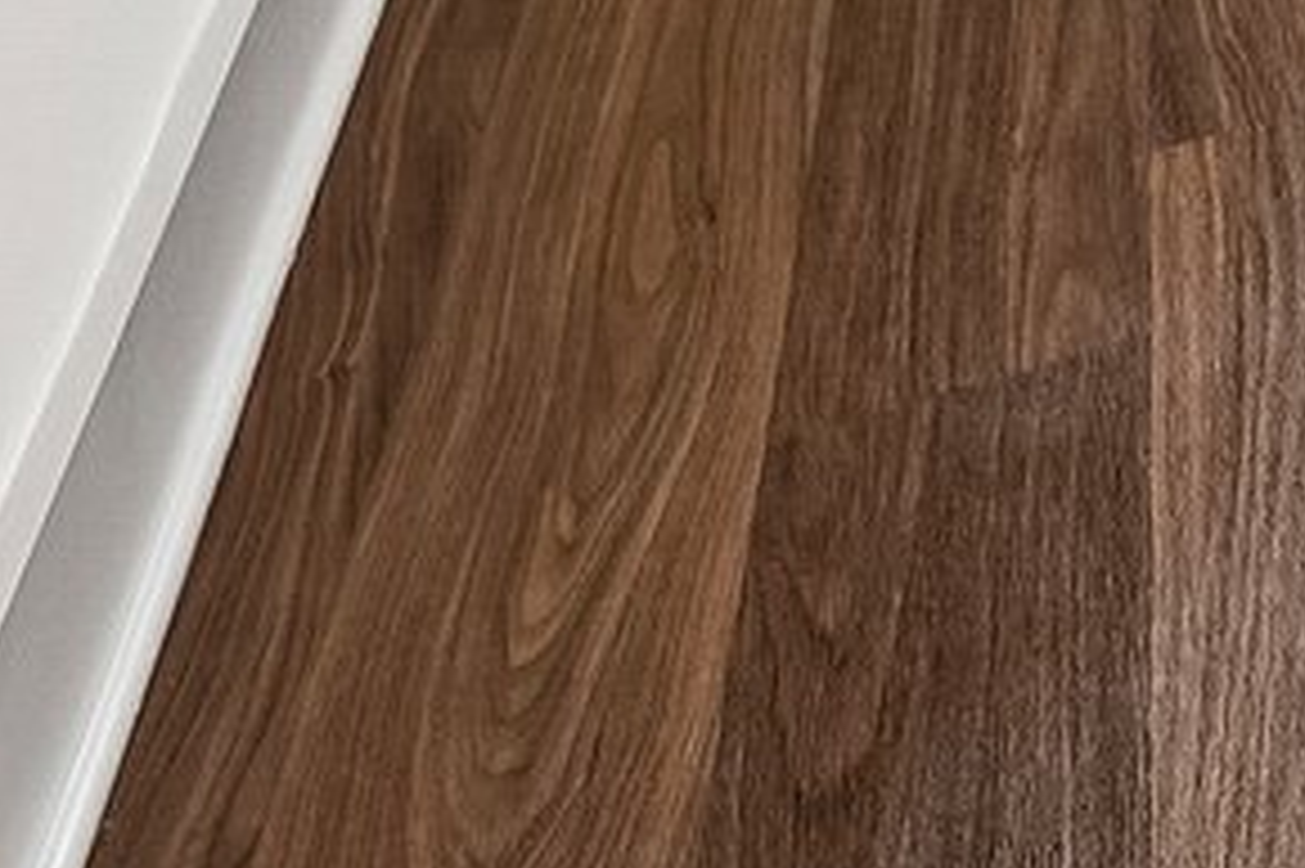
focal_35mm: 113
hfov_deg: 11.3
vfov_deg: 8.7
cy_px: -2130
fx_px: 4094
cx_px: 3884
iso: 800
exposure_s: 1/20
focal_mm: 16
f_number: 8
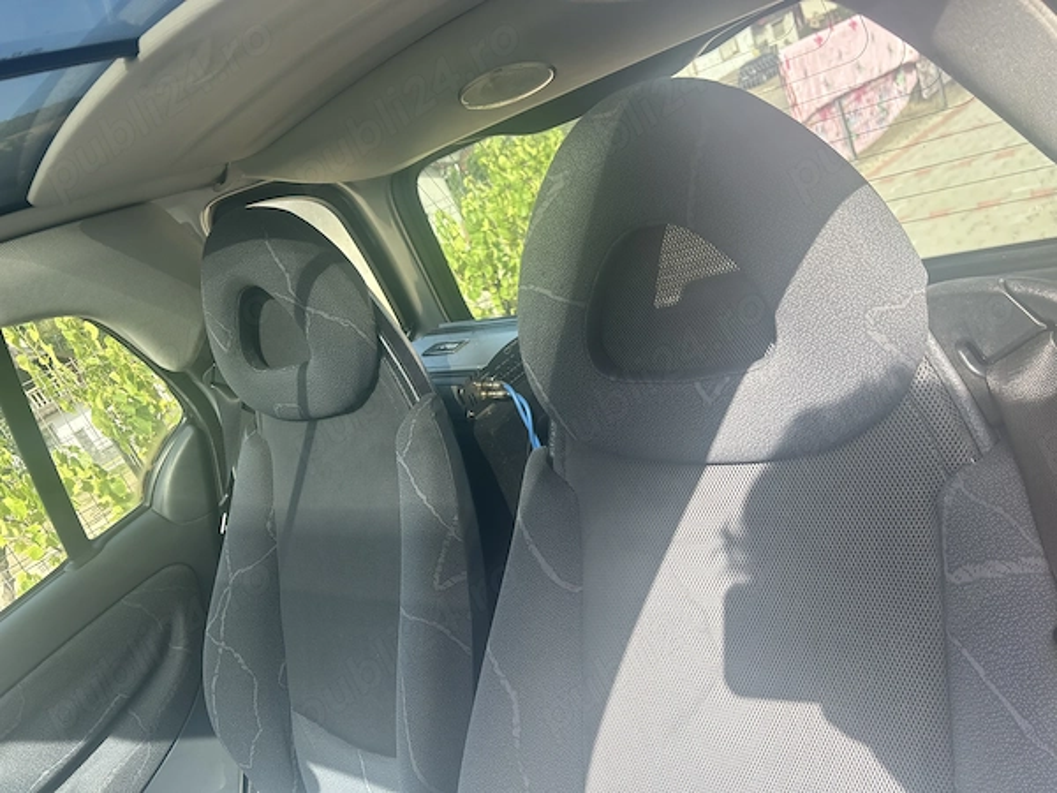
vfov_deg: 53.1
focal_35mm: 26
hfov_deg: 67.3
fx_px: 794
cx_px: 528
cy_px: 396
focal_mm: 5.7
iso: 50
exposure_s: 1/666
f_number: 1.5
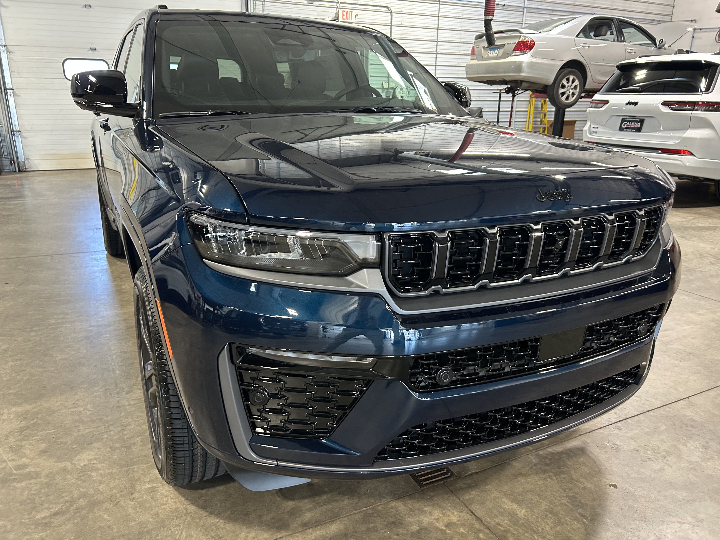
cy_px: 270
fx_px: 541
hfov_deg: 67.3
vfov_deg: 53.1
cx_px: 360
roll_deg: +1.7
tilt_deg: -18.3
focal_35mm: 26
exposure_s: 1/60
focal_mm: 5.7
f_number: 1.5
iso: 250
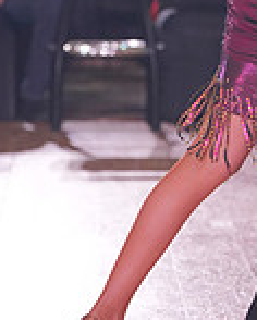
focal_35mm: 377
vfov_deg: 5.1
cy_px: -87
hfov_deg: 4.1
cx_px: 378
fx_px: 3577
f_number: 4
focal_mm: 102
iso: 2000
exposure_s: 1/400
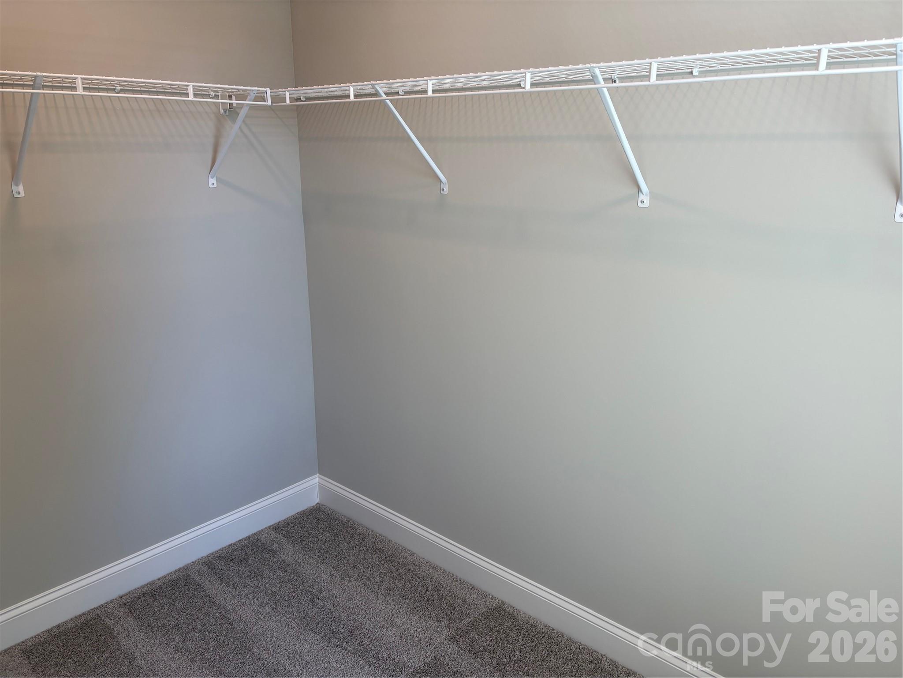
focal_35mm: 26
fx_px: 678
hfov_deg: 67.3
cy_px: 339
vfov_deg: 53.1
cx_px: 452
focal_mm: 5.96
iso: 50
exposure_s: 1/120
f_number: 1.6
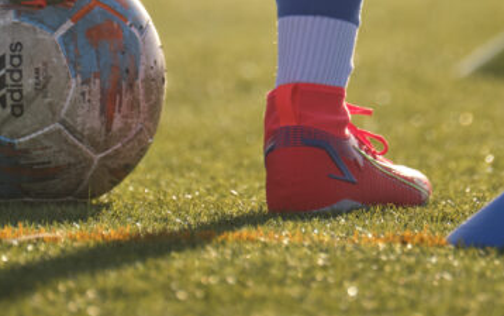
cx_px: 269
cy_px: -13
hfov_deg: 1.6
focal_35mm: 1310
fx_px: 17999
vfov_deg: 1.0
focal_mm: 400
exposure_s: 1/800
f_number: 5.6
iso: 250
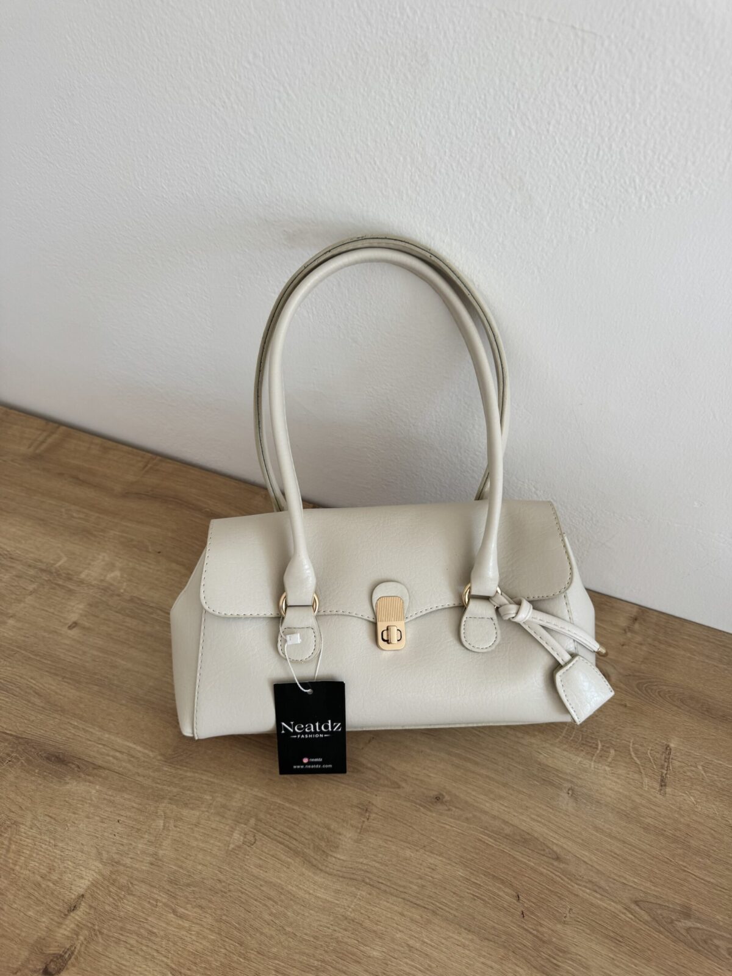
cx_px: 366
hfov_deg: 56.8
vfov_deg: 71.6
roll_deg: -1.5
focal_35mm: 24
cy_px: 488
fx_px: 677
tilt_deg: -44.1
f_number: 1.78
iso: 64
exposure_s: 1/144
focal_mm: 6.76
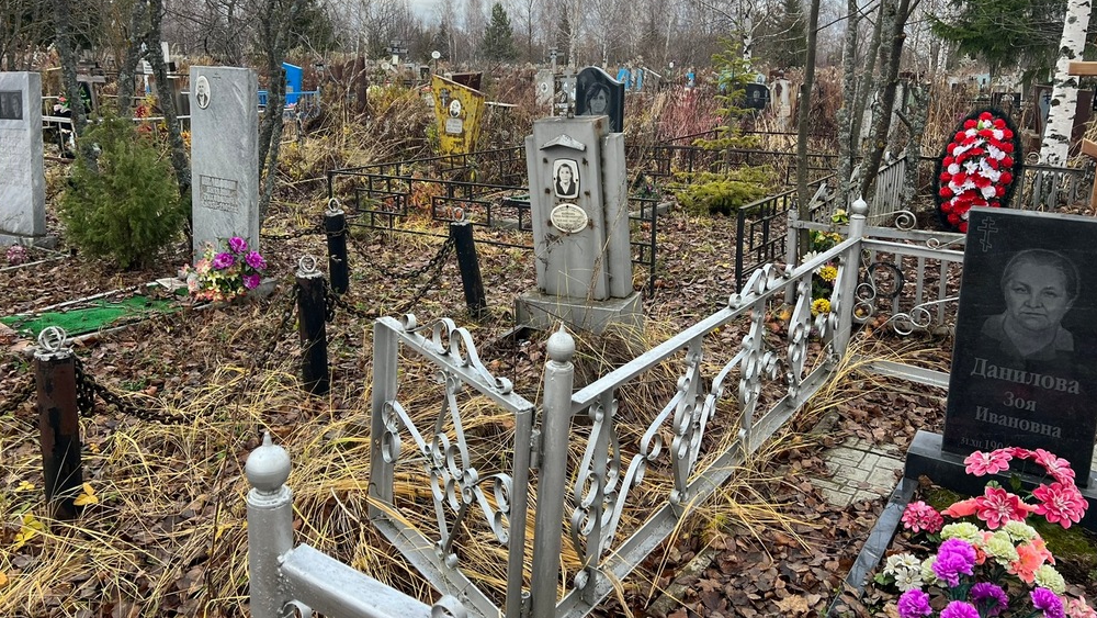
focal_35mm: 29
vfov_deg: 40.0
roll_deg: -5.1
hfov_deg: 66.0
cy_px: 249
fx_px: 844
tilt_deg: -13.9
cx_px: 538
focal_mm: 5.7
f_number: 1.5
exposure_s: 1/225
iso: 40
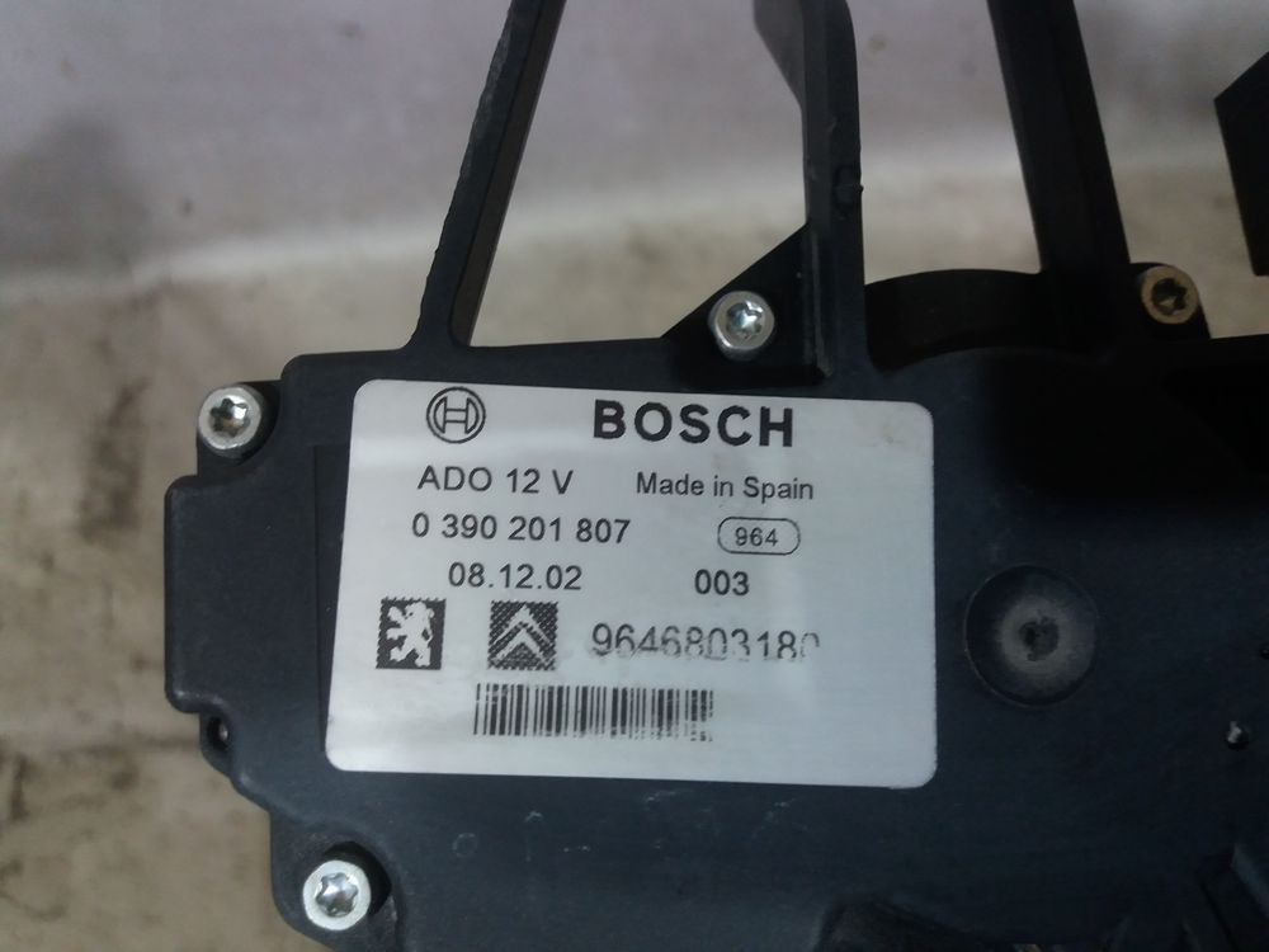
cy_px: 476
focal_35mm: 28
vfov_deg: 49.7
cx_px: 634
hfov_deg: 63.4
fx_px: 1026
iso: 160
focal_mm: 3.7
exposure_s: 1/33
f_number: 1.9
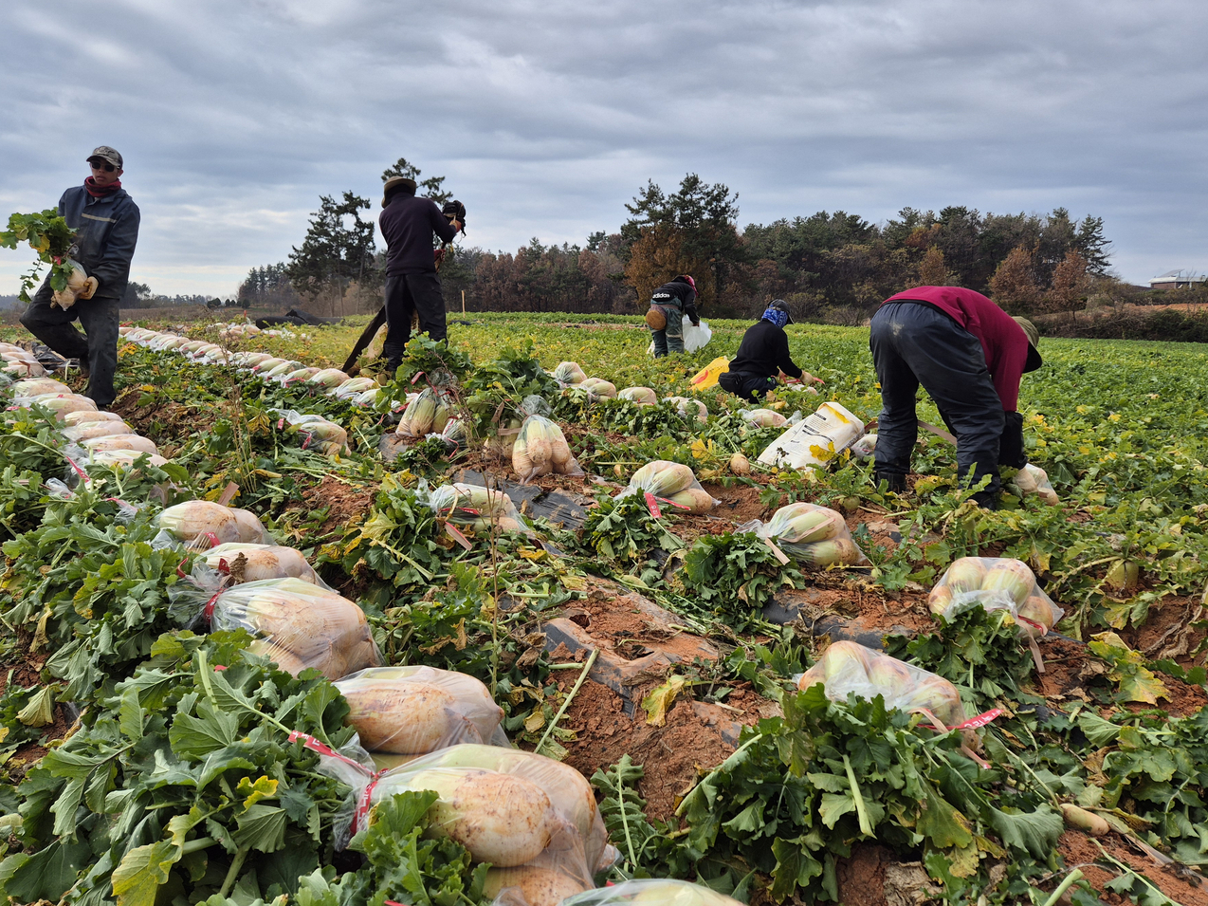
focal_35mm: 26
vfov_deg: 53.0
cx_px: 602
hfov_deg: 67.3
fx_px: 907
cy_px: 416
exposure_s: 1/1040
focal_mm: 5.4
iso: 25
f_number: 1.8
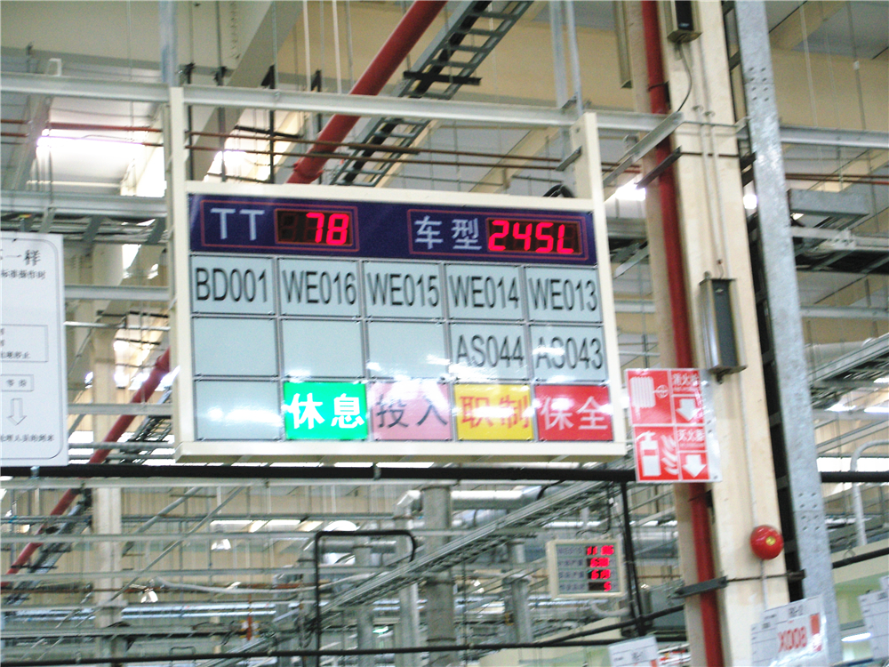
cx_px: 444
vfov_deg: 19.6
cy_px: 334
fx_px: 1926
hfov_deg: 26.0
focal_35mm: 75
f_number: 3.5
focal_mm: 15.3
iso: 200
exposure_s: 1/30
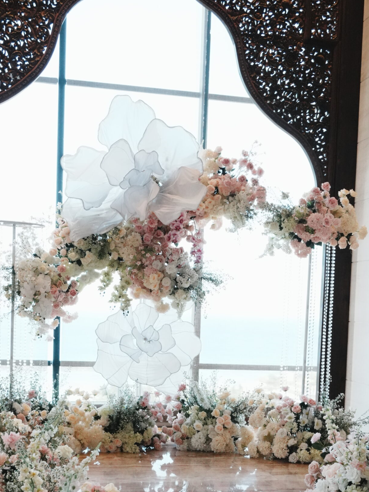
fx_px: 806
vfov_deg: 33.2
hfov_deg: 25.8
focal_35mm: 57
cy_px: 376
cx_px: 207
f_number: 6.3
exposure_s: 1/160
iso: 3200
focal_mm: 25
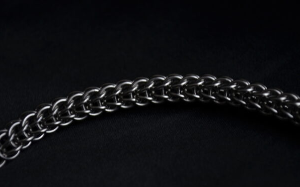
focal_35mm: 85
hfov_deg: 24.5
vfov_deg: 15.4
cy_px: 92
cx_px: 149
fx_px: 691
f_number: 5.6
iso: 400
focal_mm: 55
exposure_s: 1/20
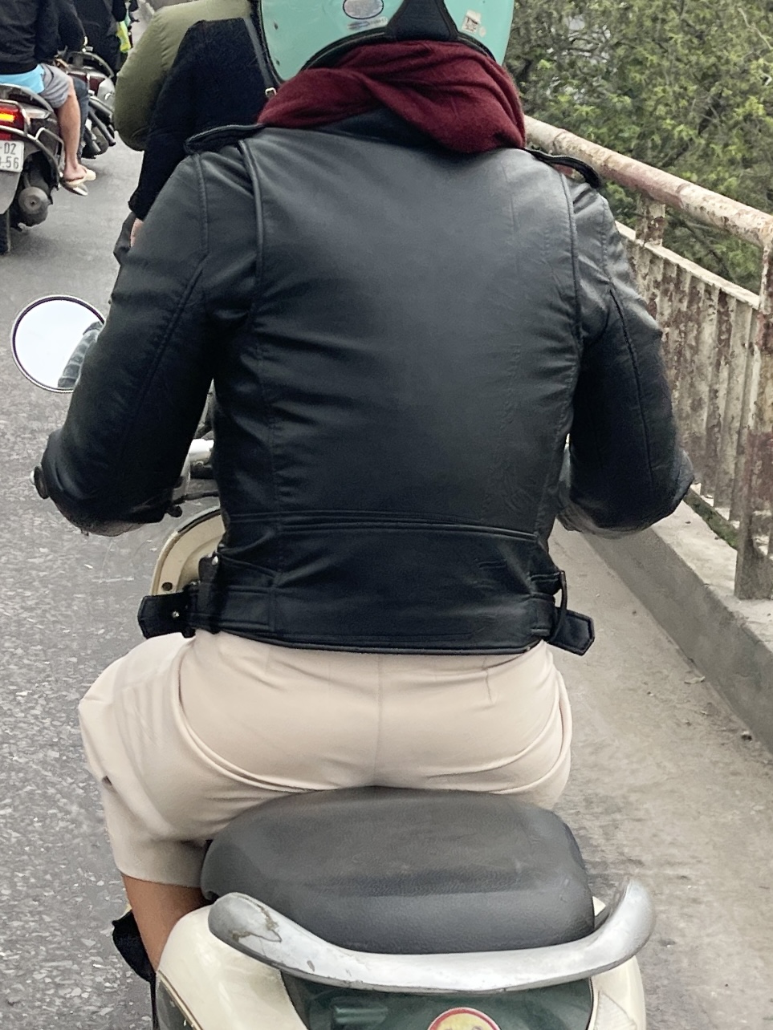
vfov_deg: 69.4
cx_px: 386
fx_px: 744
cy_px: 515
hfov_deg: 54.9
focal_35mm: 25
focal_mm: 5.1
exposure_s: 1/1266
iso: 32
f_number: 1.6
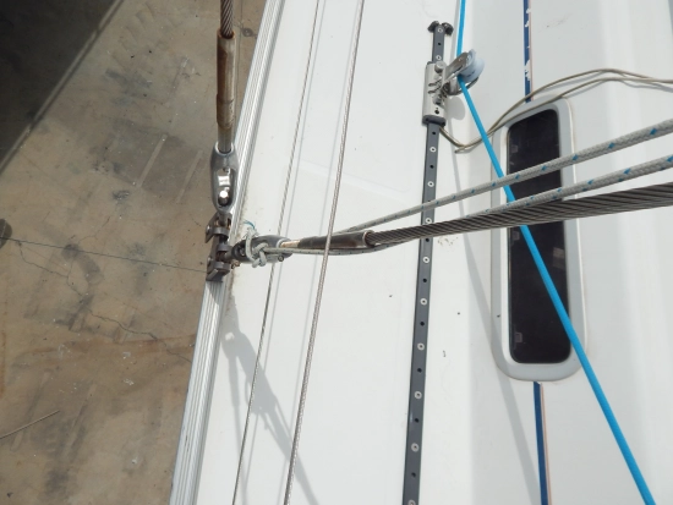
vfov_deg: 58.9
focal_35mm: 23
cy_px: 252
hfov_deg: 73.9
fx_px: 447
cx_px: 336
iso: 125
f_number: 6
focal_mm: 4
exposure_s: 1/1500
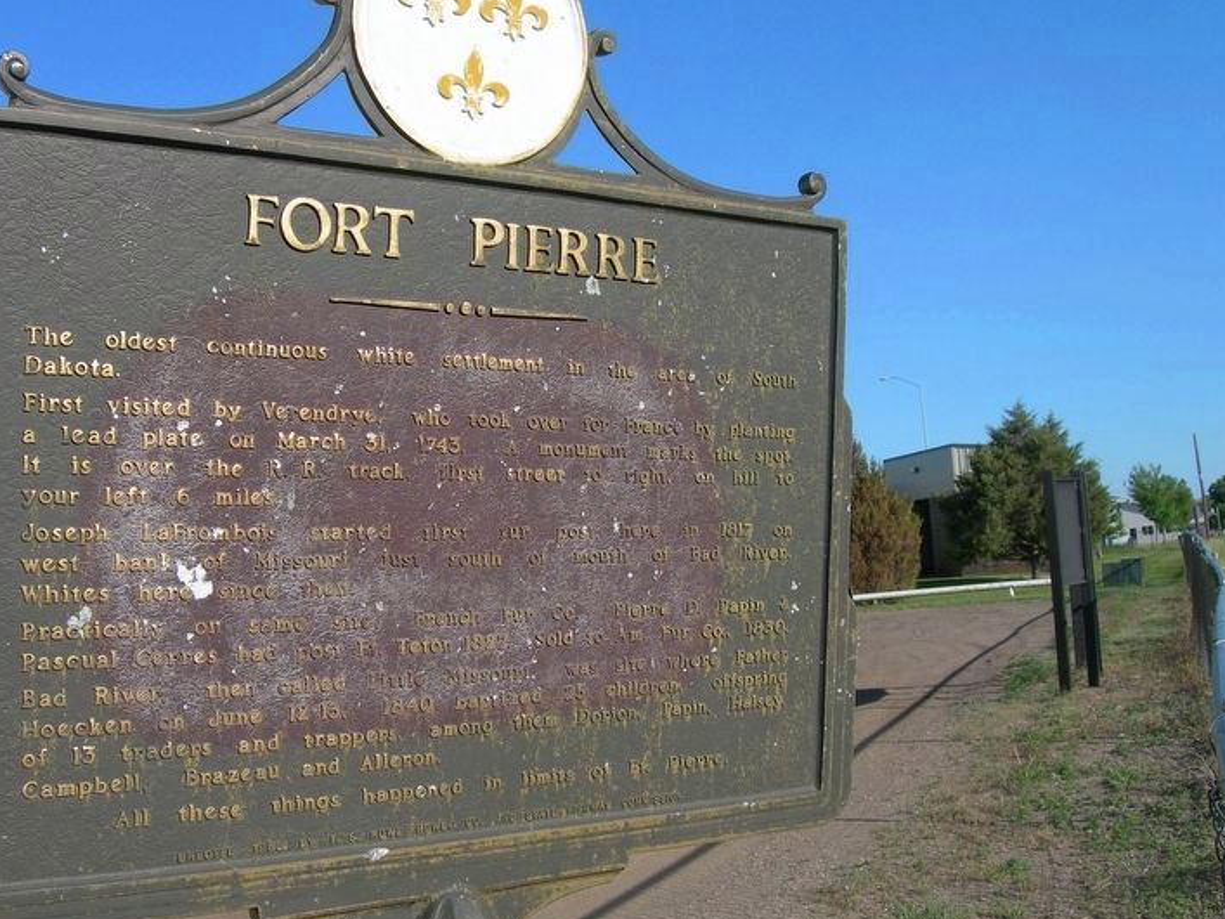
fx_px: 1521
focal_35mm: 43
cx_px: 567
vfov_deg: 33.6
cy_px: 465
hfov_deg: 43.8
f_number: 4.8
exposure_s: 1/480
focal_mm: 7.8
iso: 50
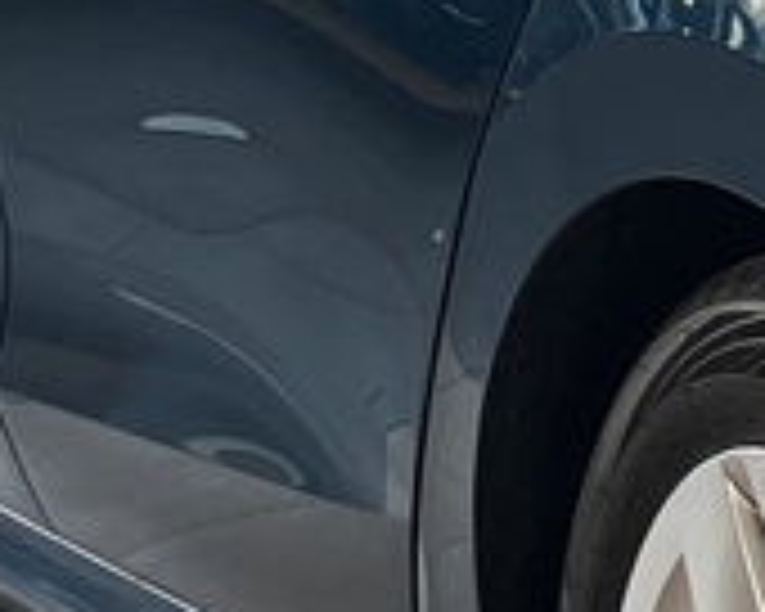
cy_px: 104
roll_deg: +1.2
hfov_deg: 7.6
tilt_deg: -9.8
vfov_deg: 6.7
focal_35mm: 232
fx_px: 5253
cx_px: 1971
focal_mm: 3.99
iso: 40
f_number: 1.8
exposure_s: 1/99
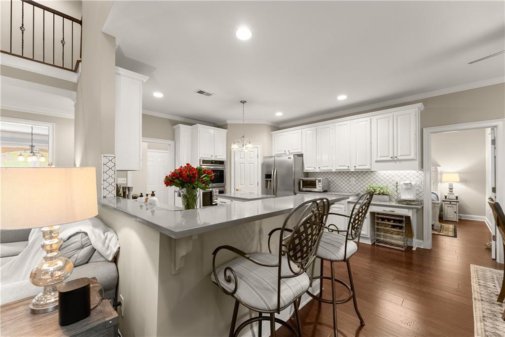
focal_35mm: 14
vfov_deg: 81.2
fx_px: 196
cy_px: 168
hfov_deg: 104.2
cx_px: 252
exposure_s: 1/1.67
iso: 640
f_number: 7.1
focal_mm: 14
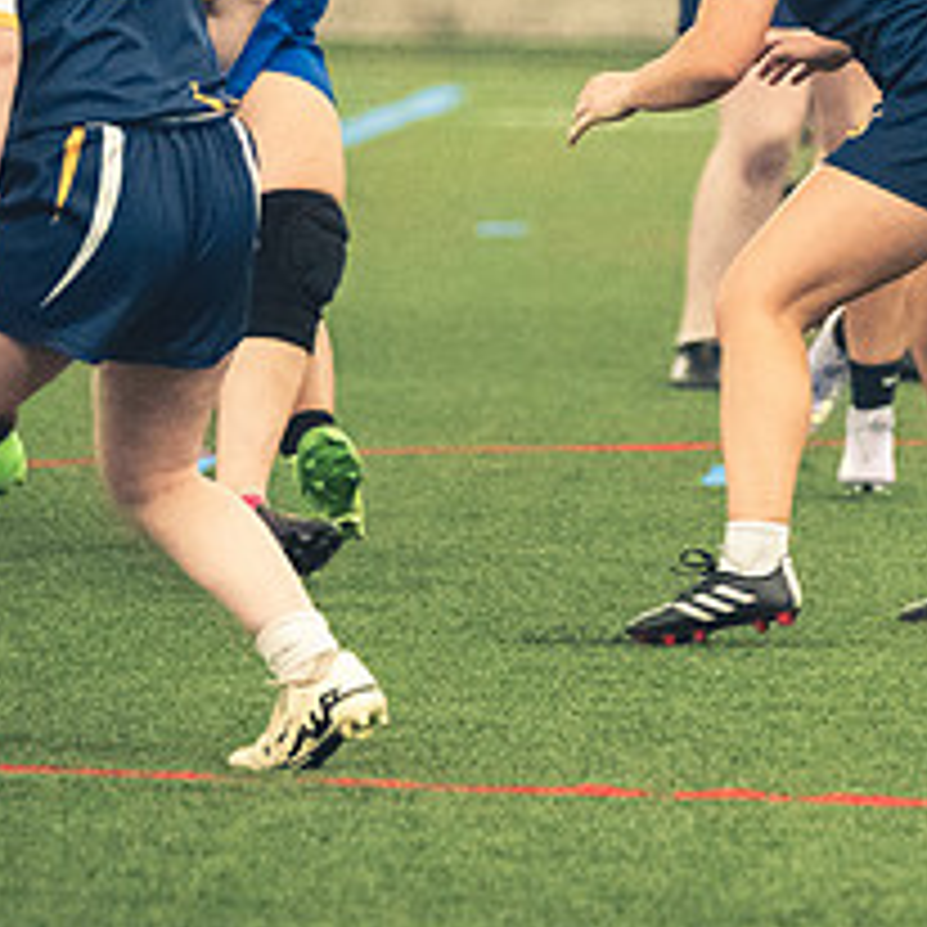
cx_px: 810
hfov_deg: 2.8
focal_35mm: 626
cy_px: 162
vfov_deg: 2.8
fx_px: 18966
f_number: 2.8
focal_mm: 175
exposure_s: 1/500
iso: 12800
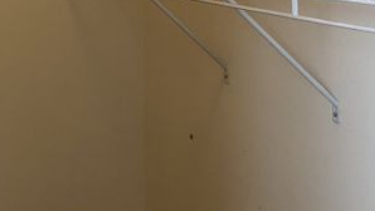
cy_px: -89
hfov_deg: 27.4
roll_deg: +0.3
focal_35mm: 76
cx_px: 87
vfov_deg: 15.0
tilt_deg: +2.5
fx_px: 756
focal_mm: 4.25
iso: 200
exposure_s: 1/60
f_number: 1.8
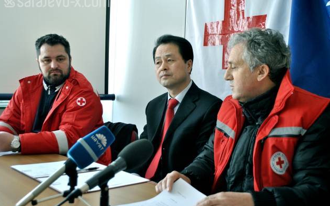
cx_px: 165
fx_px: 333
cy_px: 103
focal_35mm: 37
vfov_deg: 34.4
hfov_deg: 52.7
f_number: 4
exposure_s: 1/60
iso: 400
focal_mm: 24
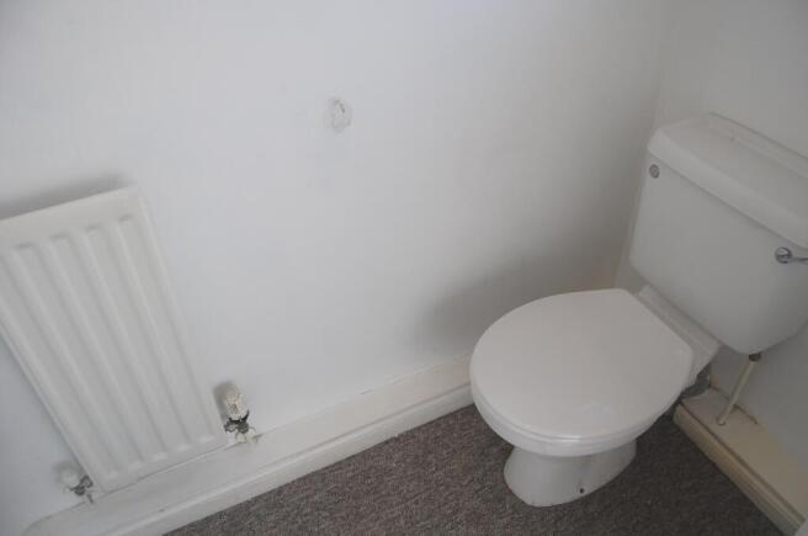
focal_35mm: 27
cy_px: 268
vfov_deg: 47.8
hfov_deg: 67.5
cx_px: 404
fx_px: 605
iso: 400
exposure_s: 1/80
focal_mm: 18
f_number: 4.5
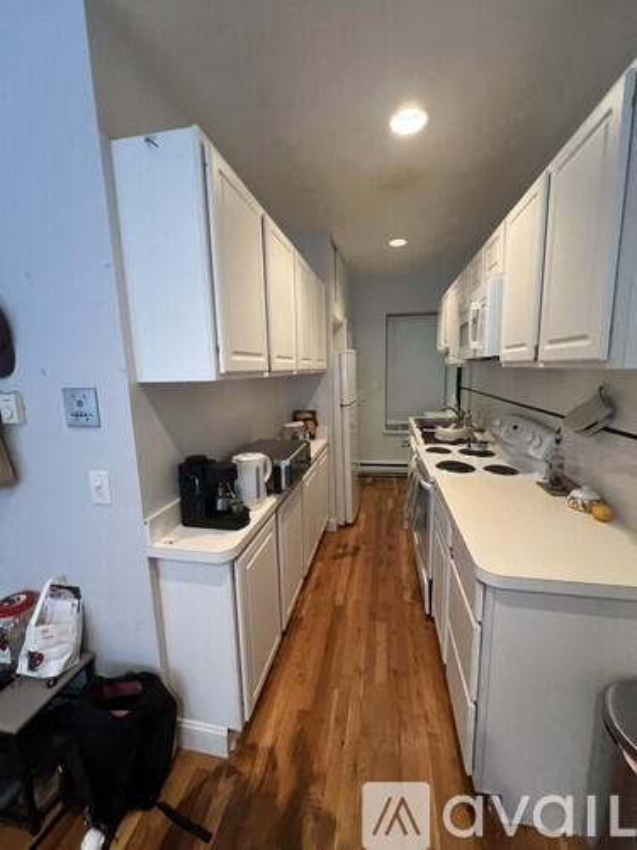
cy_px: 425
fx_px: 319
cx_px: 318
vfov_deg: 106.2
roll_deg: +2.0
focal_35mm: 13
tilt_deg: -11.0
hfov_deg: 89.9
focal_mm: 1.57
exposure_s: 1/60
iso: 500
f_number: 1.8
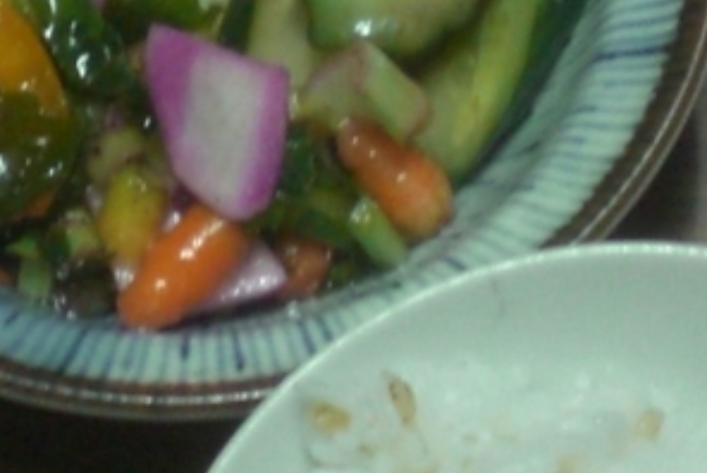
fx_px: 3145
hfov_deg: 12.8
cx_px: 265
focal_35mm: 160
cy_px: 7
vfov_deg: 8.6
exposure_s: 1/25
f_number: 3.1
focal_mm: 6.3
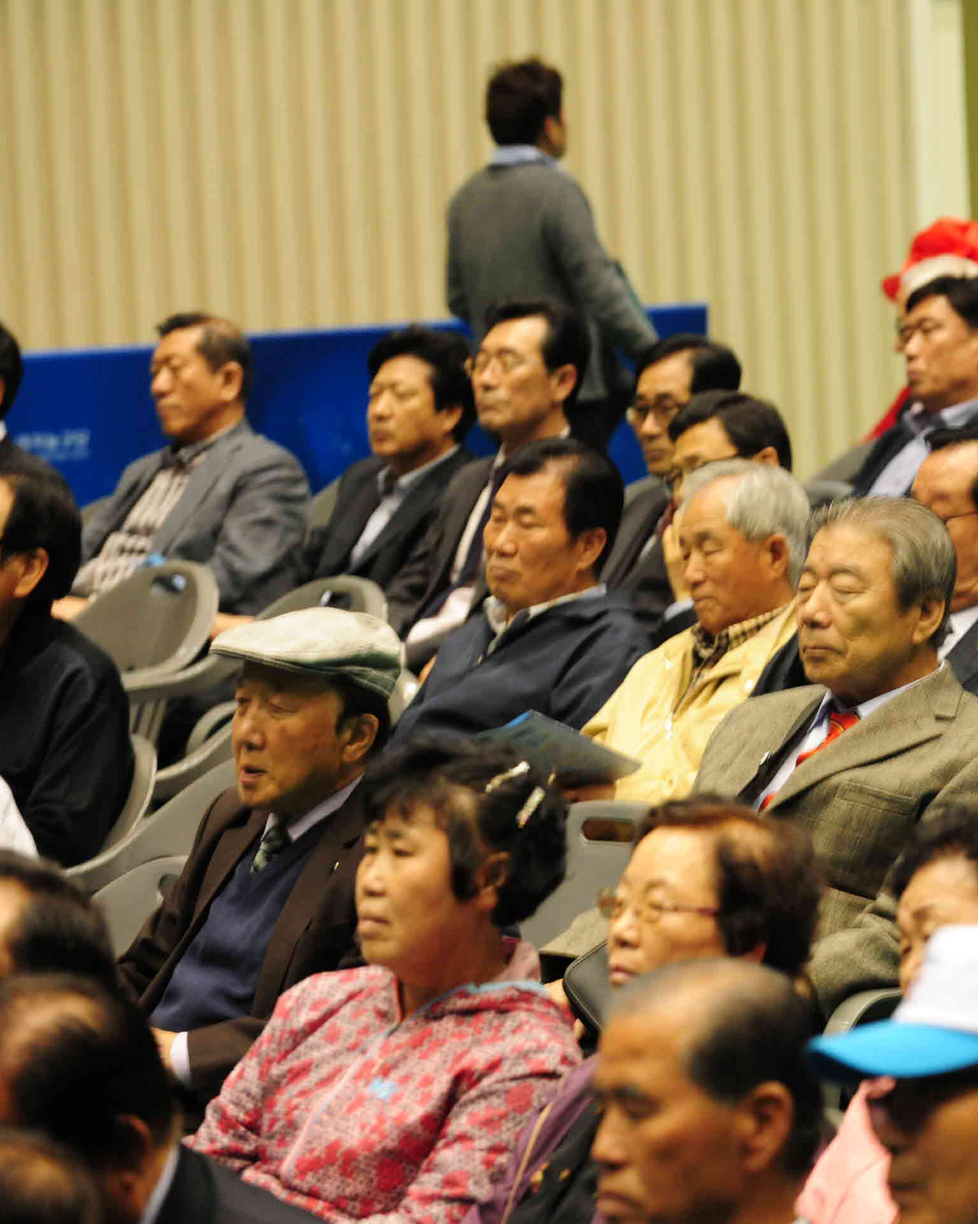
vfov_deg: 6.6
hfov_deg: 5.3
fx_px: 10641
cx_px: 893
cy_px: 600
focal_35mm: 294
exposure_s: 1/60
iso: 1600
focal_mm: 200
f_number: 7.1
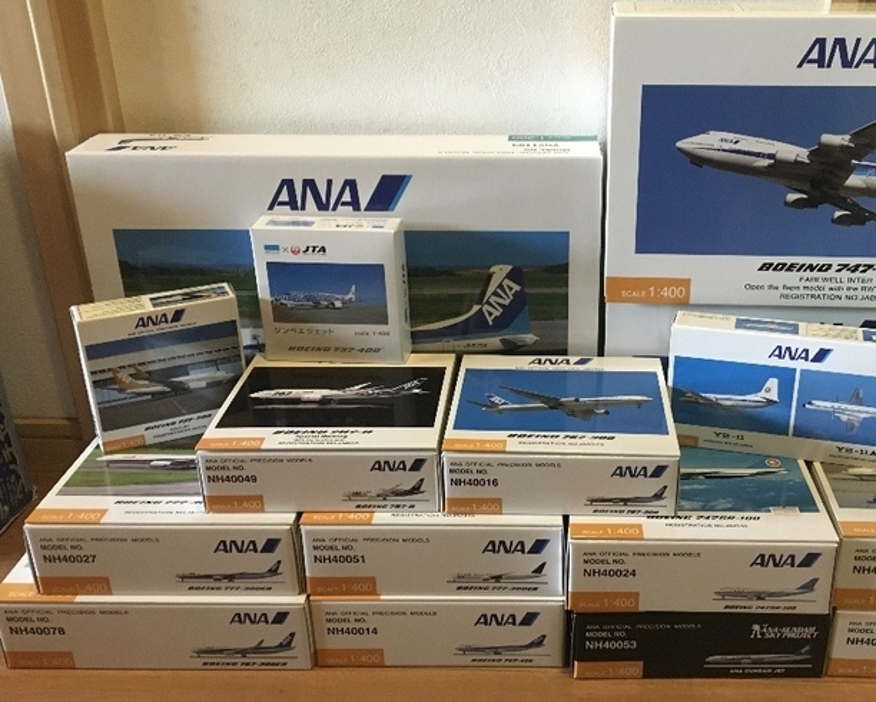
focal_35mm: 37
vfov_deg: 40.1
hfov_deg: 48.5
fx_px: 960
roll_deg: -1.4
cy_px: 362
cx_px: 558
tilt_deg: -24.3
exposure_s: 1/20
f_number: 2.2
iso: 200
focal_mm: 4.15
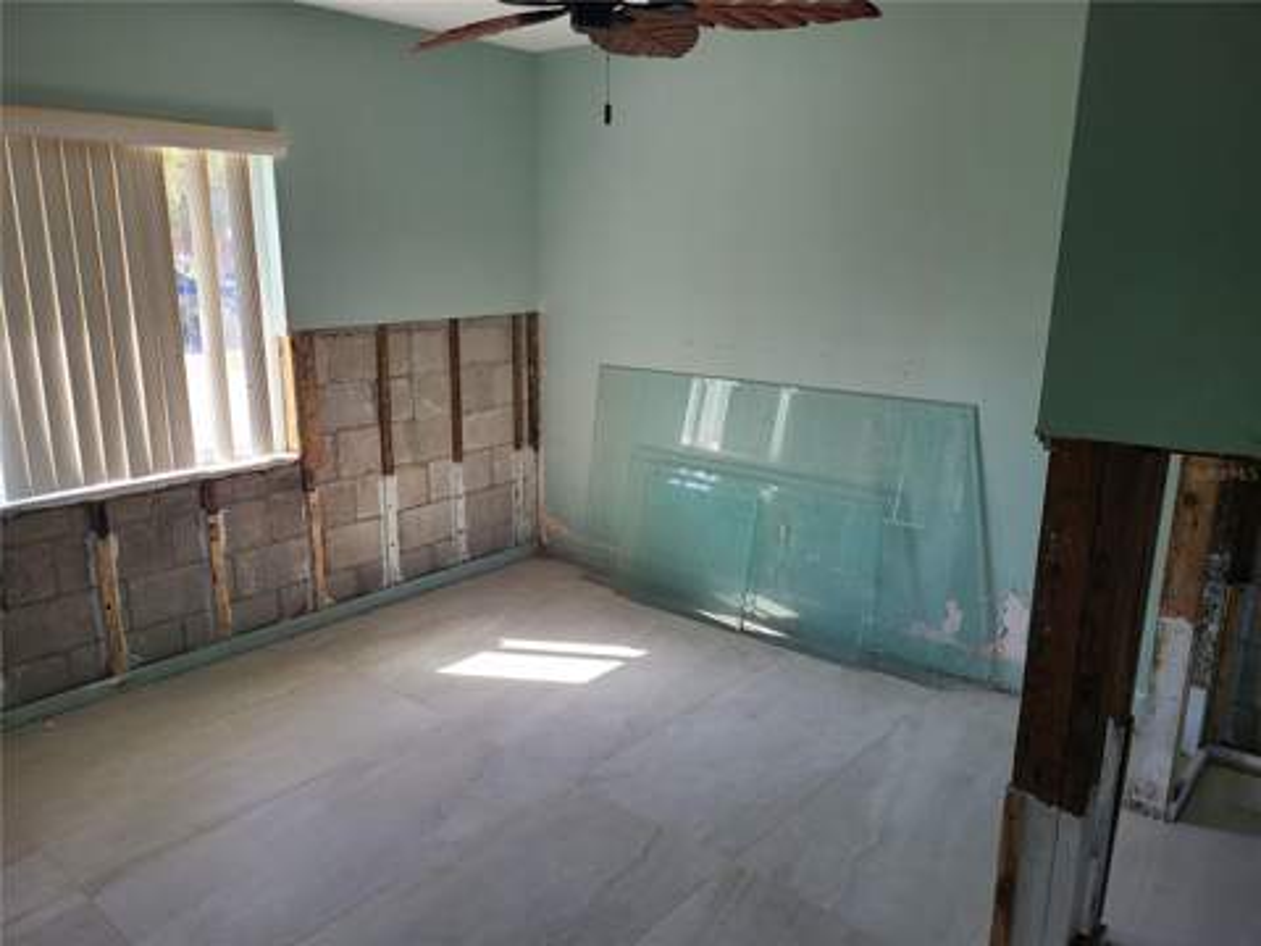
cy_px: 473
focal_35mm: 26
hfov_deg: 67.3
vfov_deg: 53.1
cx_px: 630
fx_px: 947
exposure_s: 1/120
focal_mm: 5.4
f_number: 1.8
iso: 80
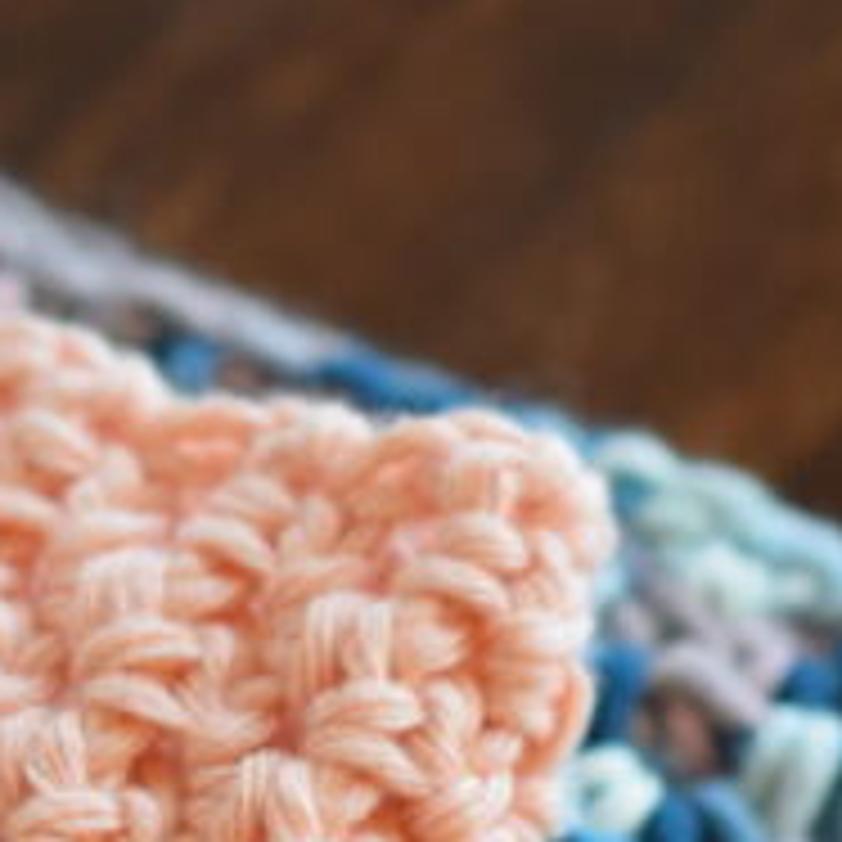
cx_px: 162
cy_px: 1072
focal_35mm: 446
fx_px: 12267
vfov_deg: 3.9
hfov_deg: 3.9
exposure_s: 1/125
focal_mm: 85
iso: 800
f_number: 2.8
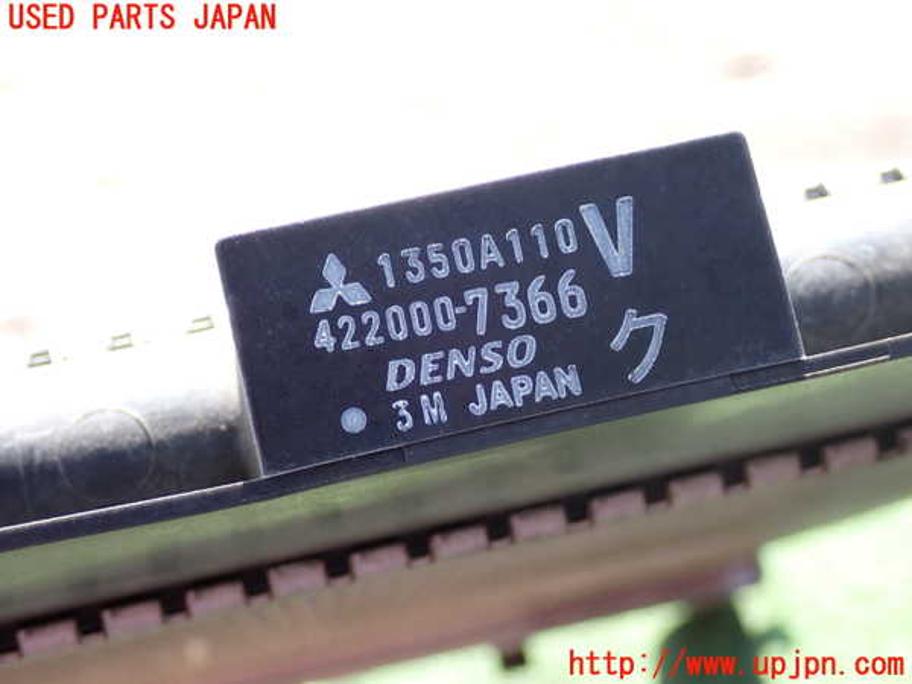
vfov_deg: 23.7
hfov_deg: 31.2
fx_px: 1633
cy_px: 342
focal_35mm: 62
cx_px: 456
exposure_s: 1/125
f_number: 3.6
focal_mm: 11.09
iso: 160
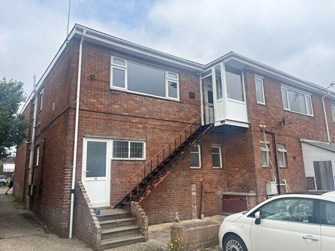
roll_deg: +0.8
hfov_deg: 67.3
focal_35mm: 26
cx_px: 168
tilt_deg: +12.9
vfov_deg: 53.1
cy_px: 126
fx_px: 252
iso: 50
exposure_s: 1/3521
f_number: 1.6
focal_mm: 5.1
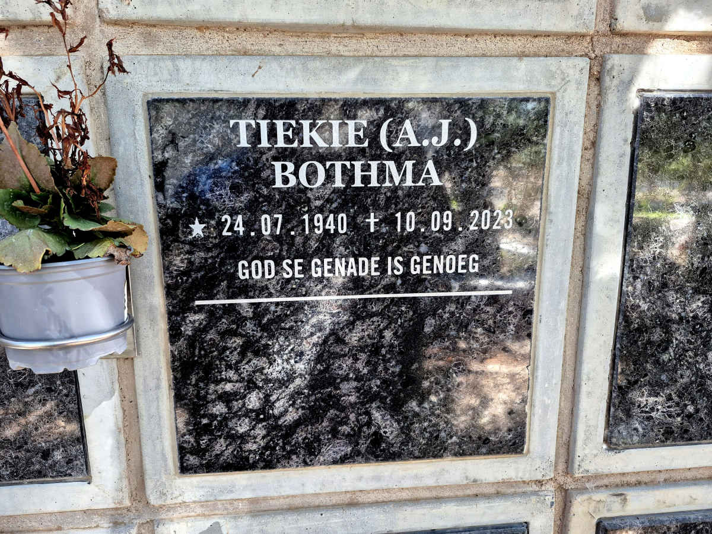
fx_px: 473
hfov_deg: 73.9
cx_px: 356
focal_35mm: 23
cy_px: 267
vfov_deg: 58.9
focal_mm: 5.4
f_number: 1.8
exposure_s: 1/100
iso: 160
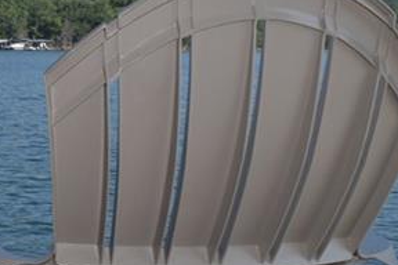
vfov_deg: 14.2
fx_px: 1061
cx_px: -253
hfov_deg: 18.1
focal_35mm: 96
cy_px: 68
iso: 100
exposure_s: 1/200
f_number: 9
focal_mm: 18
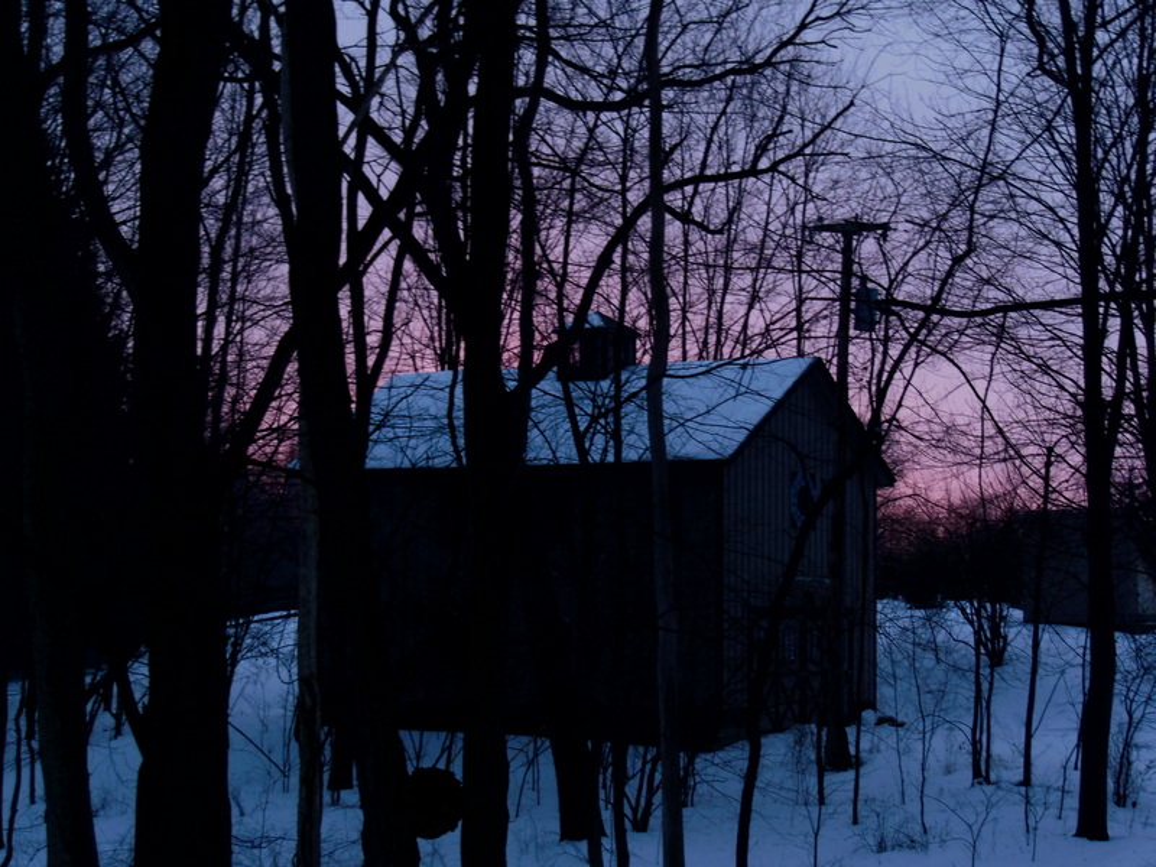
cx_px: 578
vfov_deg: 18.4
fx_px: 2672
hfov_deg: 24.4
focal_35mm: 80
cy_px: 434
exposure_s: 1/30
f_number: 5.4
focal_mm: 14.3
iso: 320
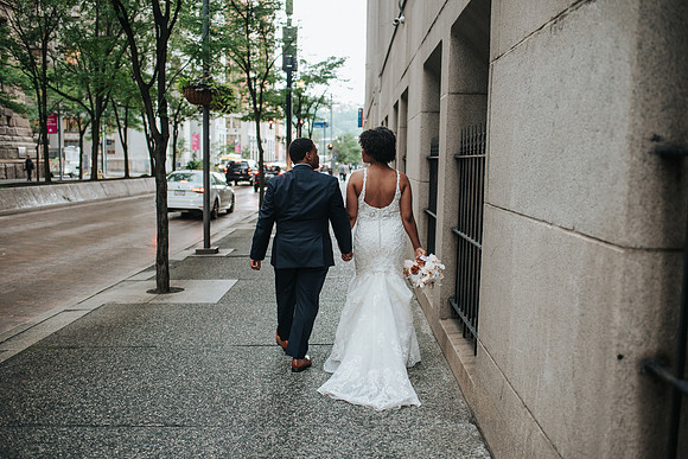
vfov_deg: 37.0
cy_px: 229
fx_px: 687
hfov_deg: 53.2
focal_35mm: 36
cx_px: 350
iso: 360
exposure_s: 1/125
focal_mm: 35
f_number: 2.8
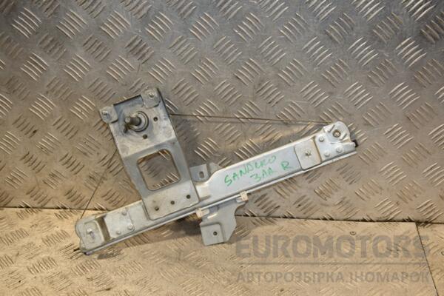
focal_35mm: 52
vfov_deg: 25.8
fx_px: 647
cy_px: 148
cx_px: 222
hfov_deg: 37.9
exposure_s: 1/200
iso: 800
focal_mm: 35
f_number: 5.6
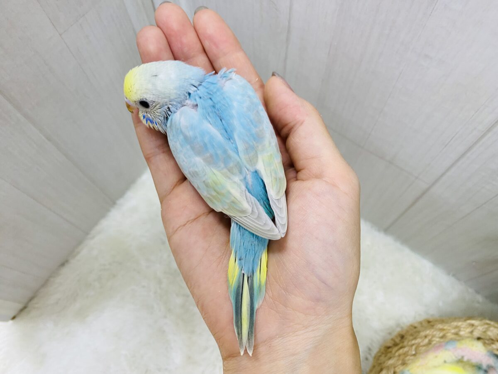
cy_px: 187
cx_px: 249
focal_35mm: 25
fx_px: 360
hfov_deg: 69.4
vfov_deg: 54.9
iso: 64
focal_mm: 4.25
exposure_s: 1/50
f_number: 1.8
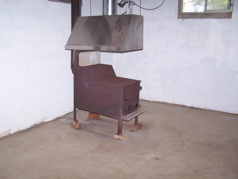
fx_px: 261
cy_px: 90
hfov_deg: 49.0
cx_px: 119
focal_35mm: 38
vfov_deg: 37.7
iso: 140
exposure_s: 1/60
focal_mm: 6.3
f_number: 2.8
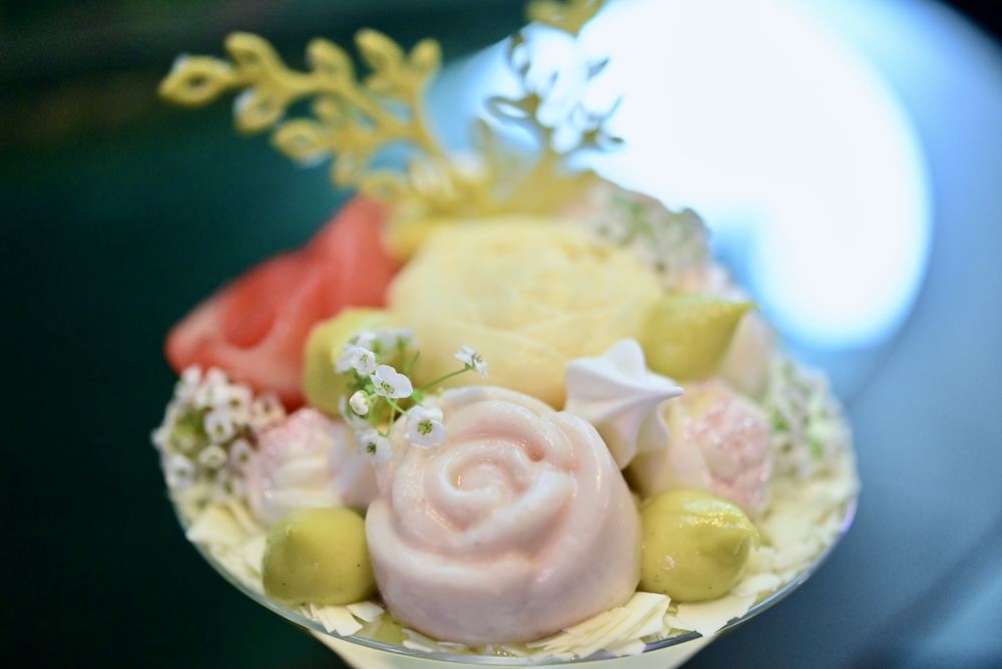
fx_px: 1670
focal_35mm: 60
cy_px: 334
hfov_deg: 33.4
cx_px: 501
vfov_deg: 22.6
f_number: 3.2
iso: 6400
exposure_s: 1/800
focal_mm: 60
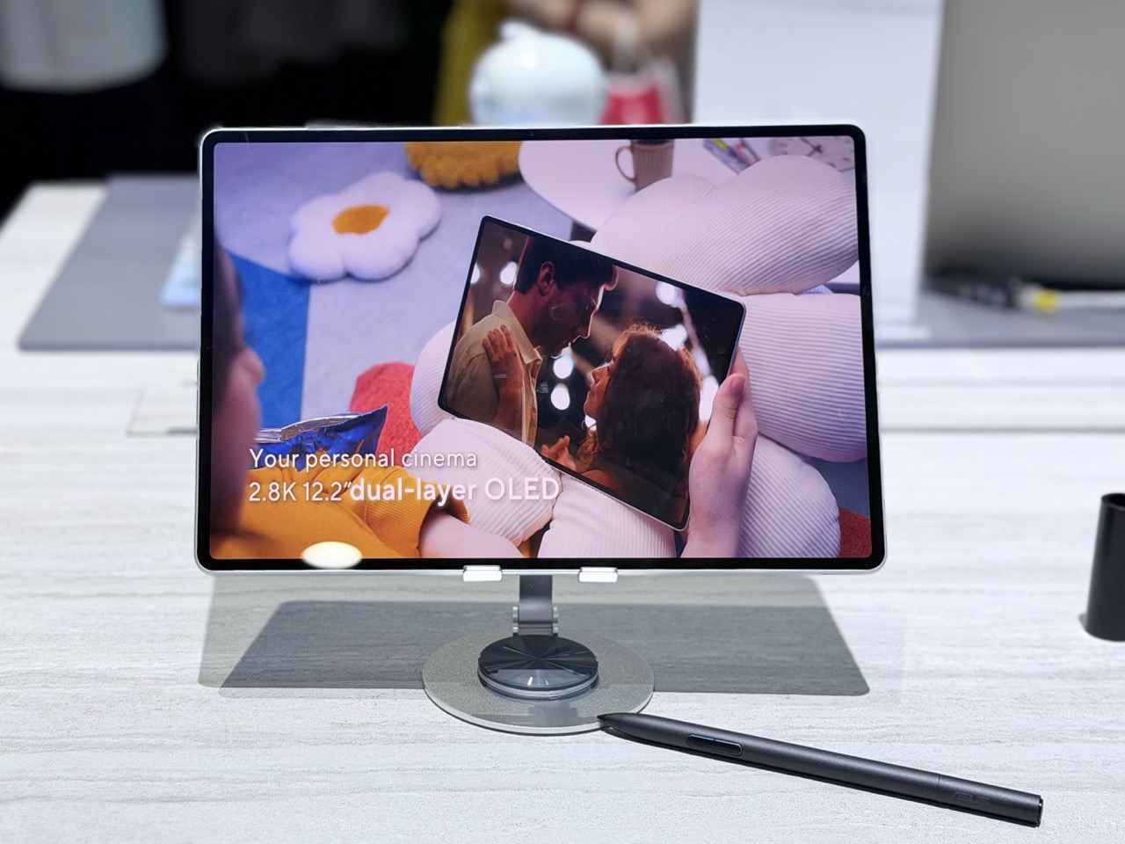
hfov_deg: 39.7
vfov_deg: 30.3
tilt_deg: -17.6
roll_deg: -2.2
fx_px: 1560
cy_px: 422
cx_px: 562
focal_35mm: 48
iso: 64
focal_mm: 6.76
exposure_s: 1/286
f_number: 1.78
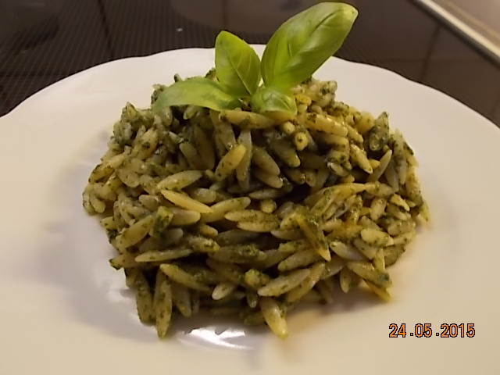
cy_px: 188
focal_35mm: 30
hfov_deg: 60.0
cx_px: 250
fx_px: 433
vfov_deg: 46.8
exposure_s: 1/13
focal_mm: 5.3
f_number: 3.4
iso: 200
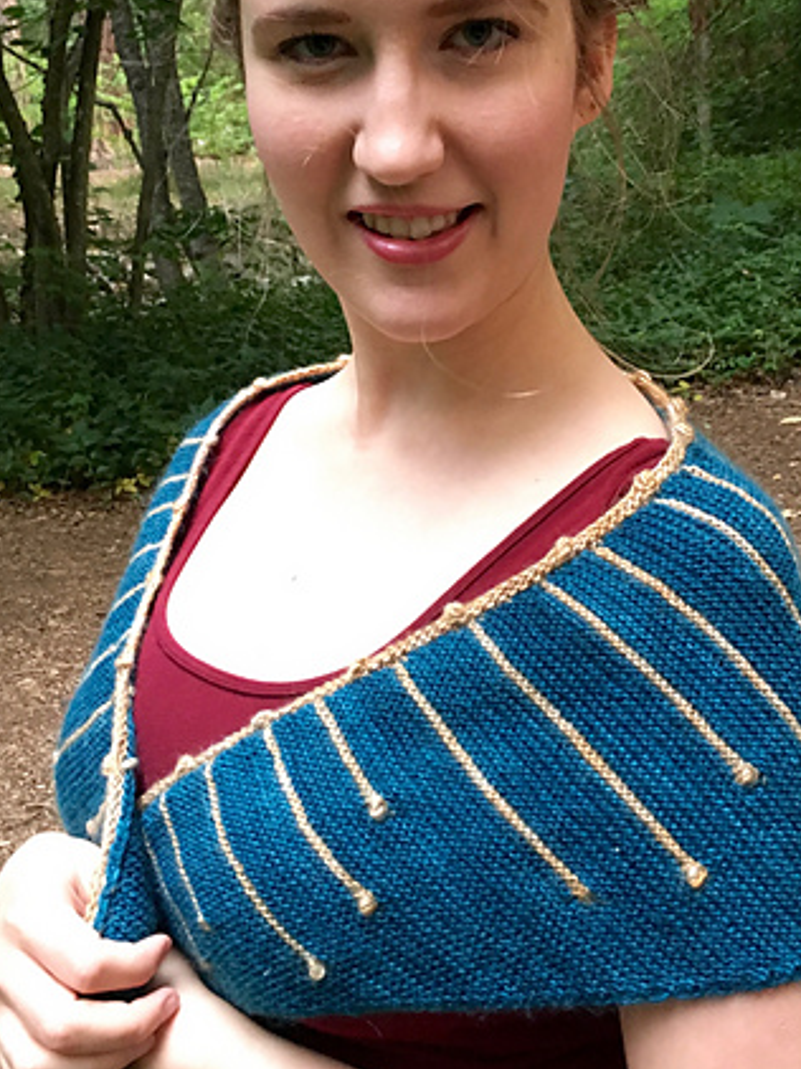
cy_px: 350
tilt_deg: -8.3
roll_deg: +1.6
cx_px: 454
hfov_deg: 32.8
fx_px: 1359
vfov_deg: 42.3
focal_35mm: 44
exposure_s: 1/15
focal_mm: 4.15
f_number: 2.2
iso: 200
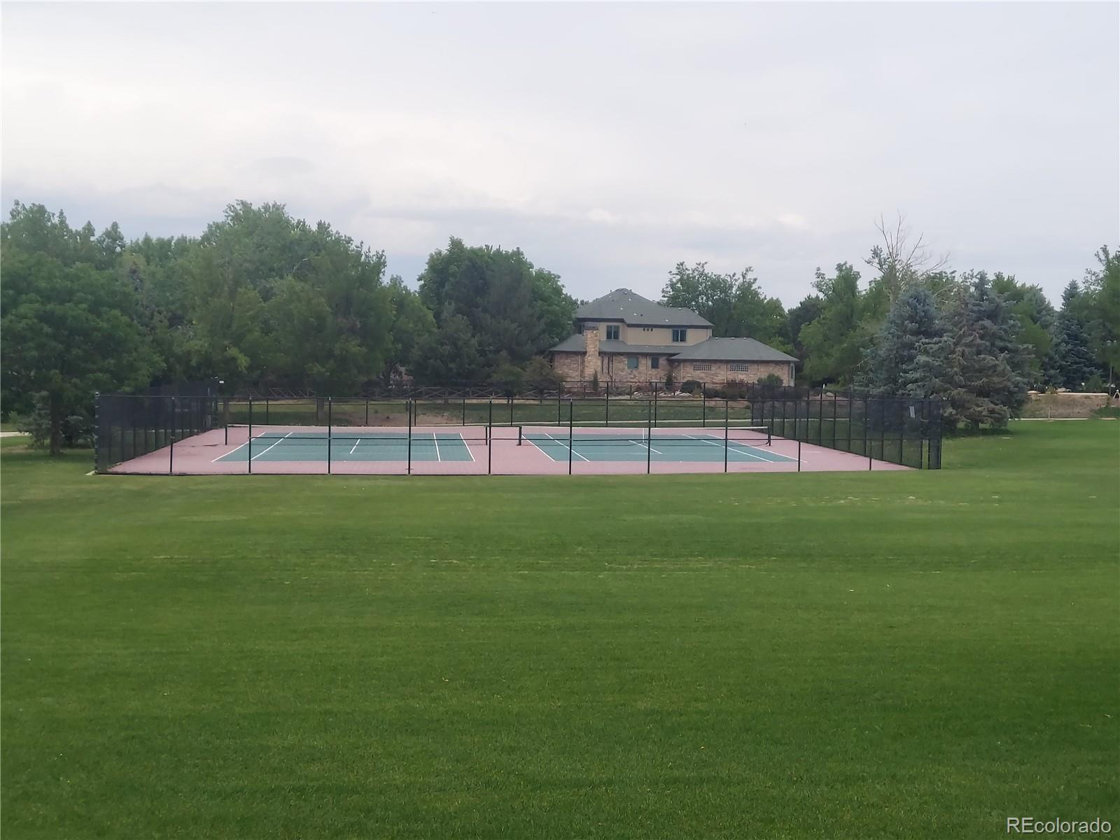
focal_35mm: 24
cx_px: 560
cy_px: 420
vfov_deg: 56.8
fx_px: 777
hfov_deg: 71.6
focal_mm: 5.23
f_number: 1.8
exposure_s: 1/1881
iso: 50
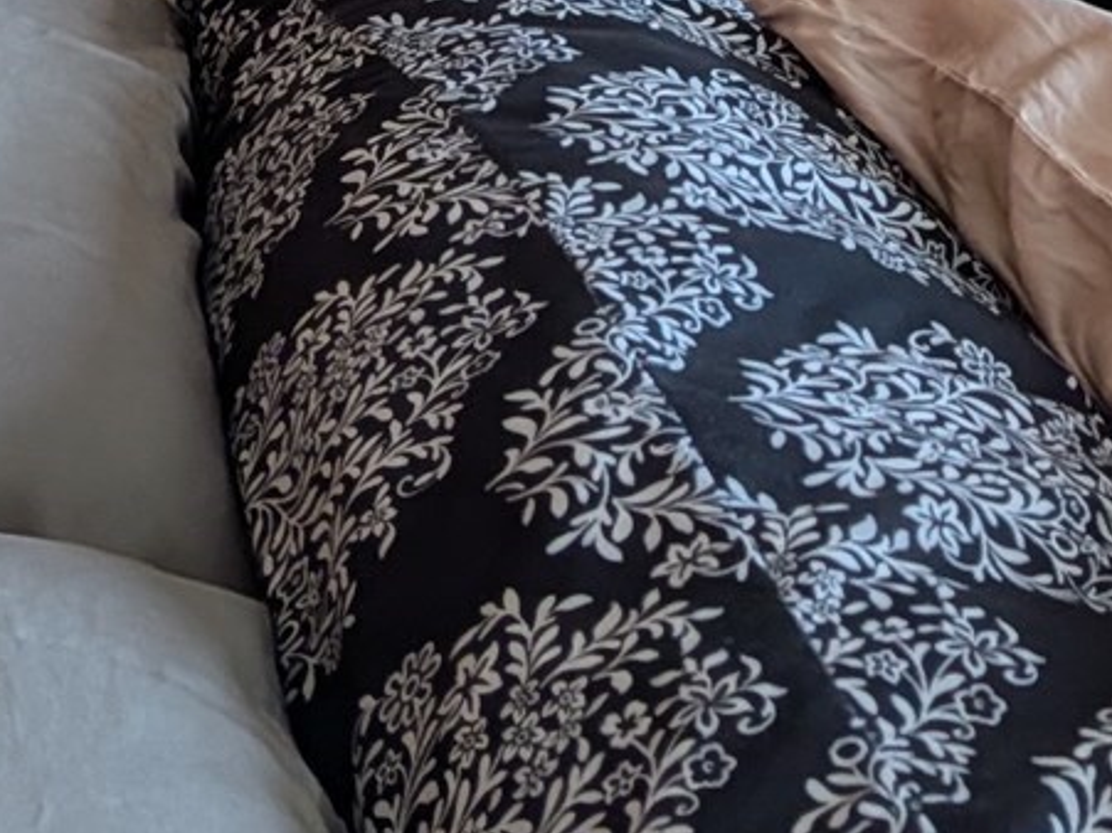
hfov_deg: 17.6
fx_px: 3501
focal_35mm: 109
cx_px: 1132
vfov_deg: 12.2
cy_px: -764
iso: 93
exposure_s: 1/63.2
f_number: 1.7
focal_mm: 4.53
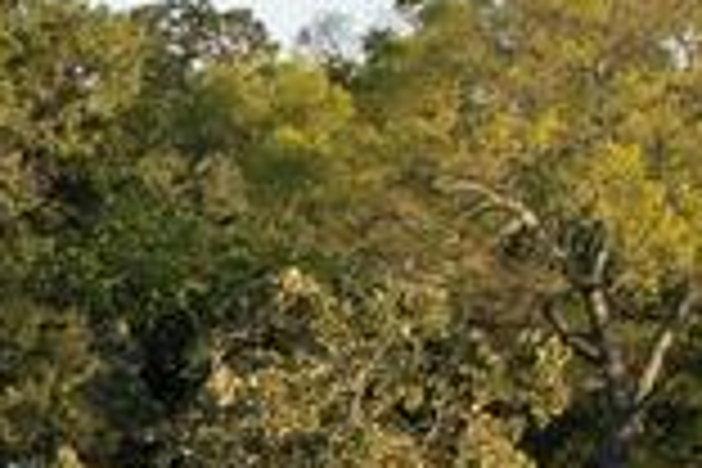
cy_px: 1174
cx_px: -945
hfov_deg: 11.8
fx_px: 2808
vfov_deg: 8.6
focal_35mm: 144
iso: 100
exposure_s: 1/640
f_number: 2.8
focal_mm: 8.38
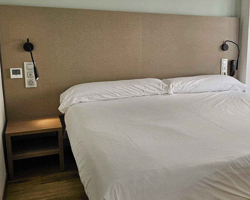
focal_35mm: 44
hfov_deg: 39.3
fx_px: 326
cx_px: 219
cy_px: 93
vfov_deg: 34.1
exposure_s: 1/100
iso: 25
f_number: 1.7
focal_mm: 6.3
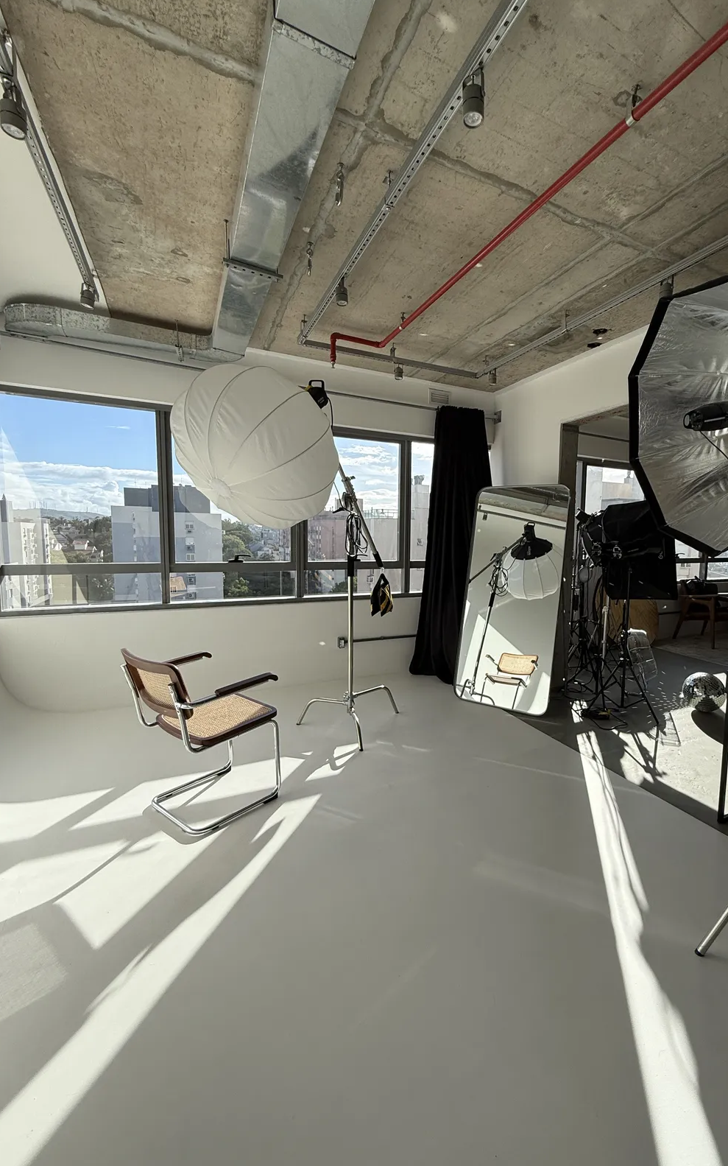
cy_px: 583
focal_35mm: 15
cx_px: 431
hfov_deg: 74.1
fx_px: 476
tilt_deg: -5.2
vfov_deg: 101.5
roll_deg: -0.8
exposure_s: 1/398
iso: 64
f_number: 2.2
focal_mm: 2.22
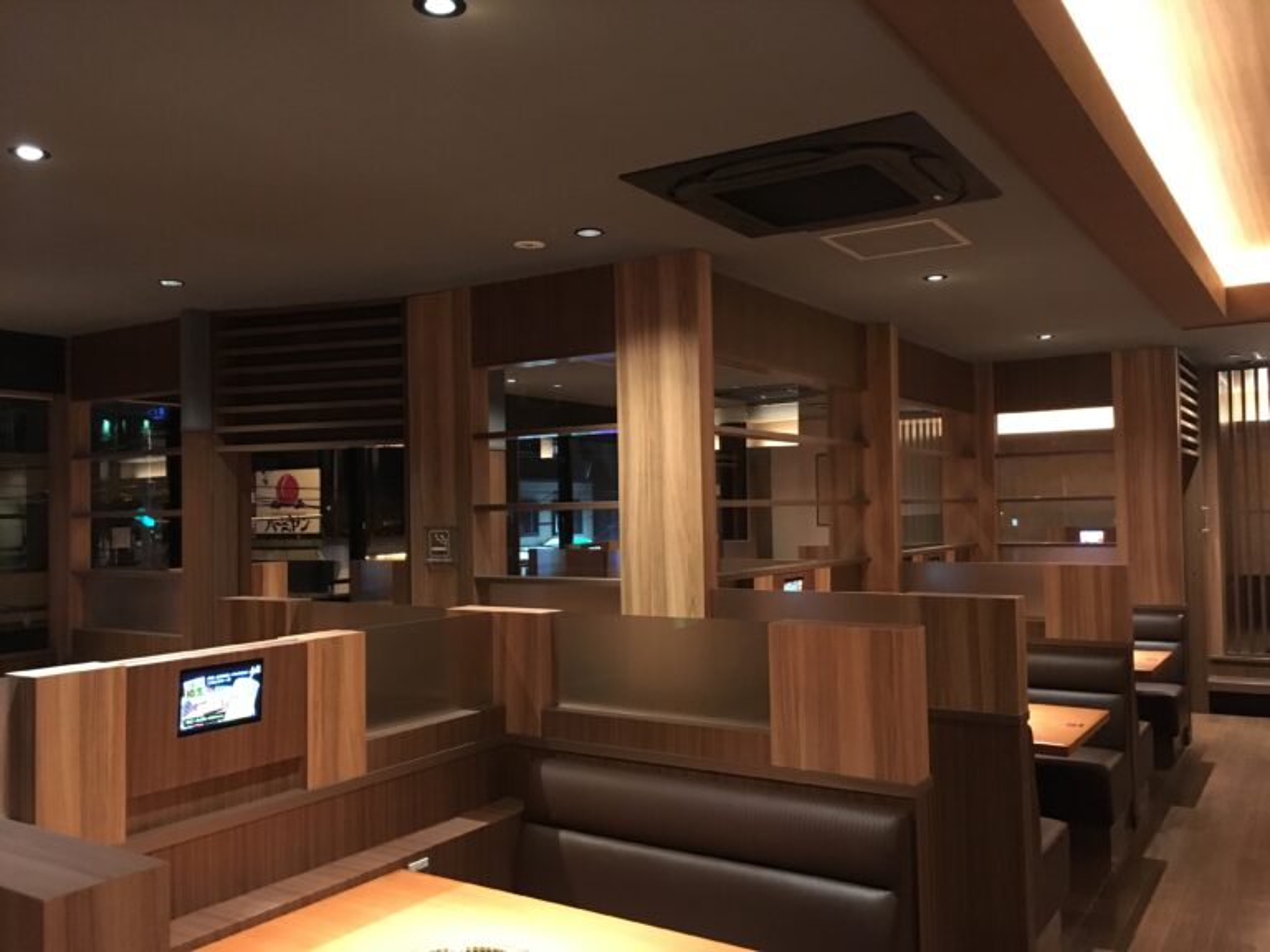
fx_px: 1064
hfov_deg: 61.7
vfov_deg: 48.2
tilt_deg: +1.4
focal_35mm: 29
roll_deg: +0.9
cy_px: 476
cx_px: 635
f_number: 2.2
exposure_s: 1/15
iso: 320
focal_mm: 4.15
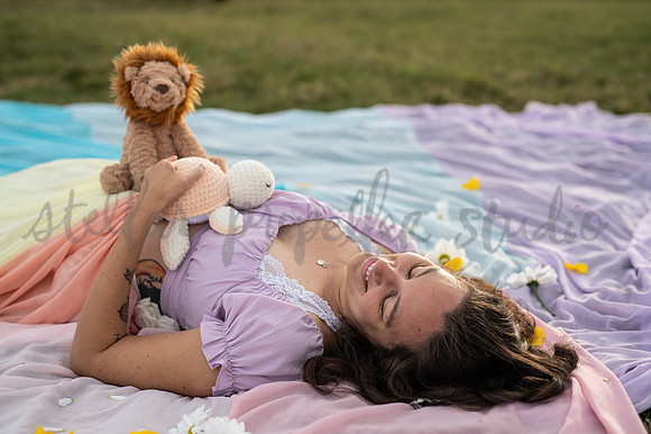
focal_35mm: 50
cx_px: 326
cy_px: 217
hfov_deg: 39.6
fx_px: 904
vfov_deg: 27.0
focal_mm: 50
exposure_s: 1/640
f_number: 2.5
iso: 100
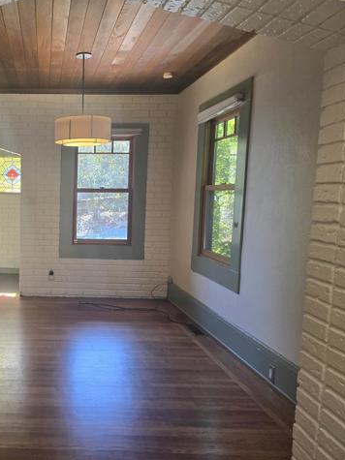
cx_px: 39
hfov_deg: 42.0
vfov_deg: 58.4
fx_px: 412
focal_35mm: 31
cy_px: 230
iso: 160
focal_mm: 6.3
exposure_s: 1/120
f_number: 1.7
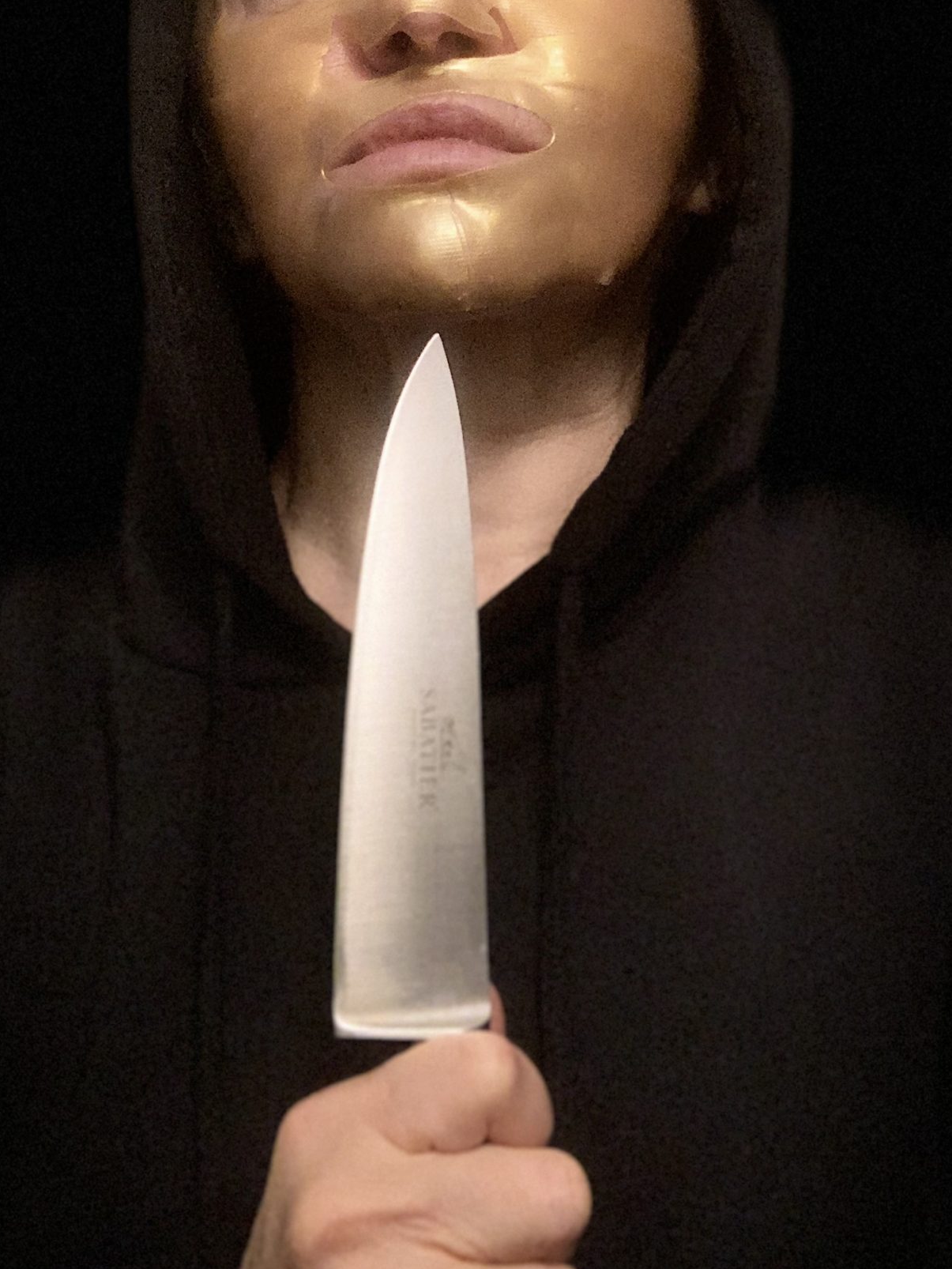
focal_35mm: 51
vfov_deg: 36.5
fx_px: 1870
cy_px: 303
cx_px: 551
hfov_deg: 28.5
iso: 400
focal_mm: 2.87
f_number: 2.2
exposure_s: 1/25
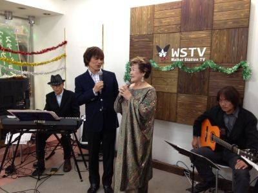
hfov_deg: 52.6
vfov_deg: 40.7
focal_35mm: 35
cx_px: 129
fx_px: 261
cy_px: 96
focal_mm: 4.28
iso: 200
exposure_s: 1/20
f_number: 2.4
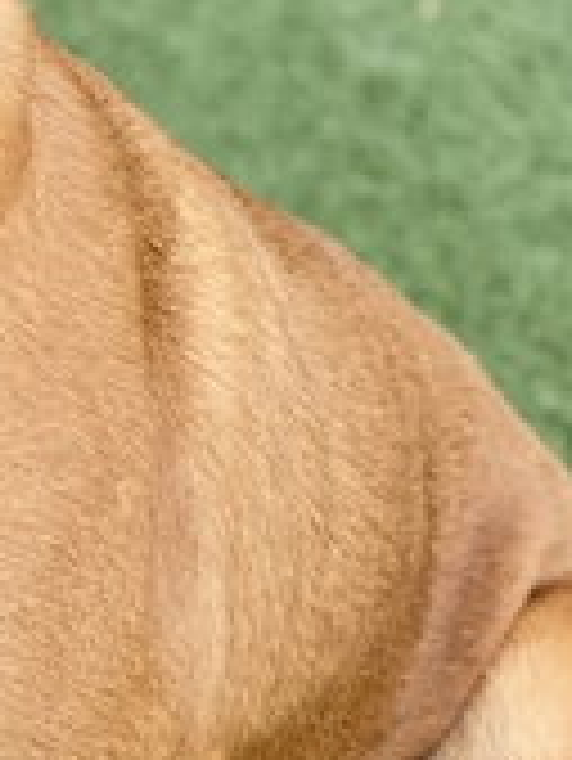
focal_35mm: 205
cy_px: 344
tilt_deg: -37.4
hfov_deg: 7.2
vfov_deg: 9.6
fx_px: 4511
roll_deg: -1.3
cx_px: -207
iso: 20
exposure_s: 1/129
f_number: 2
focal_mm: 6
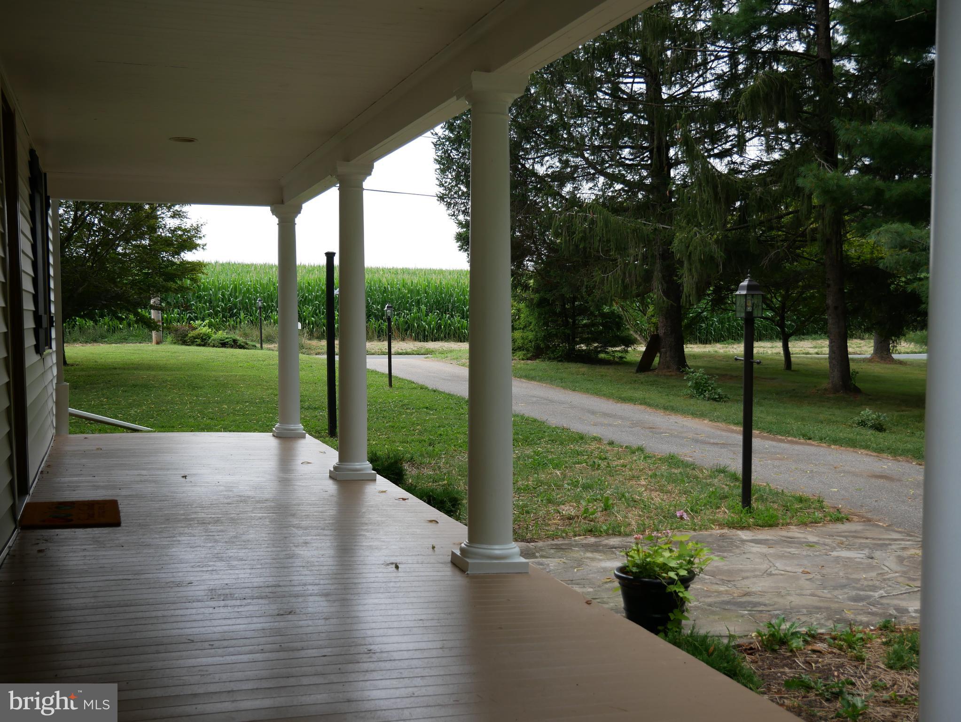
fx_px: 1111
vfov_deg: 36.0
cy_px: 361
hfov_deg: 46.8
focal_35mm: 40
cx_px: 480
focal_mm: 20
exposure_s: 1/125
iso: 200
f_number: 4.1
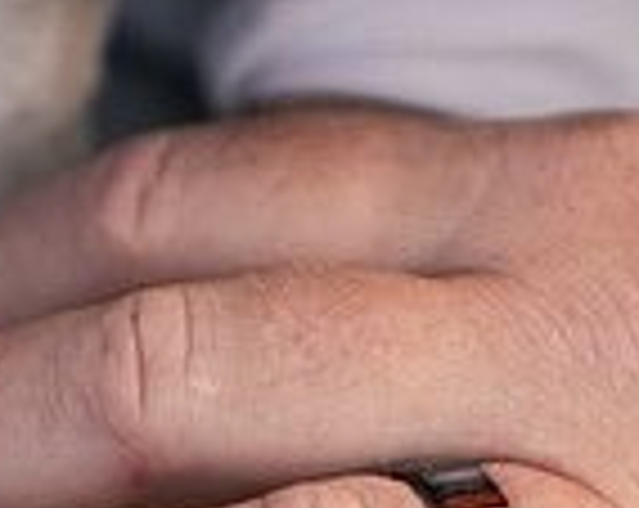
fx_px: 3624
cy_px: 825
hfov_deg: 10.1
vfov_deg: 7.8
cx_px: 302
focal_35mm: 192
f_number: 2.5
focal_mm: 50
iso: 125
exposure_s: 1/400
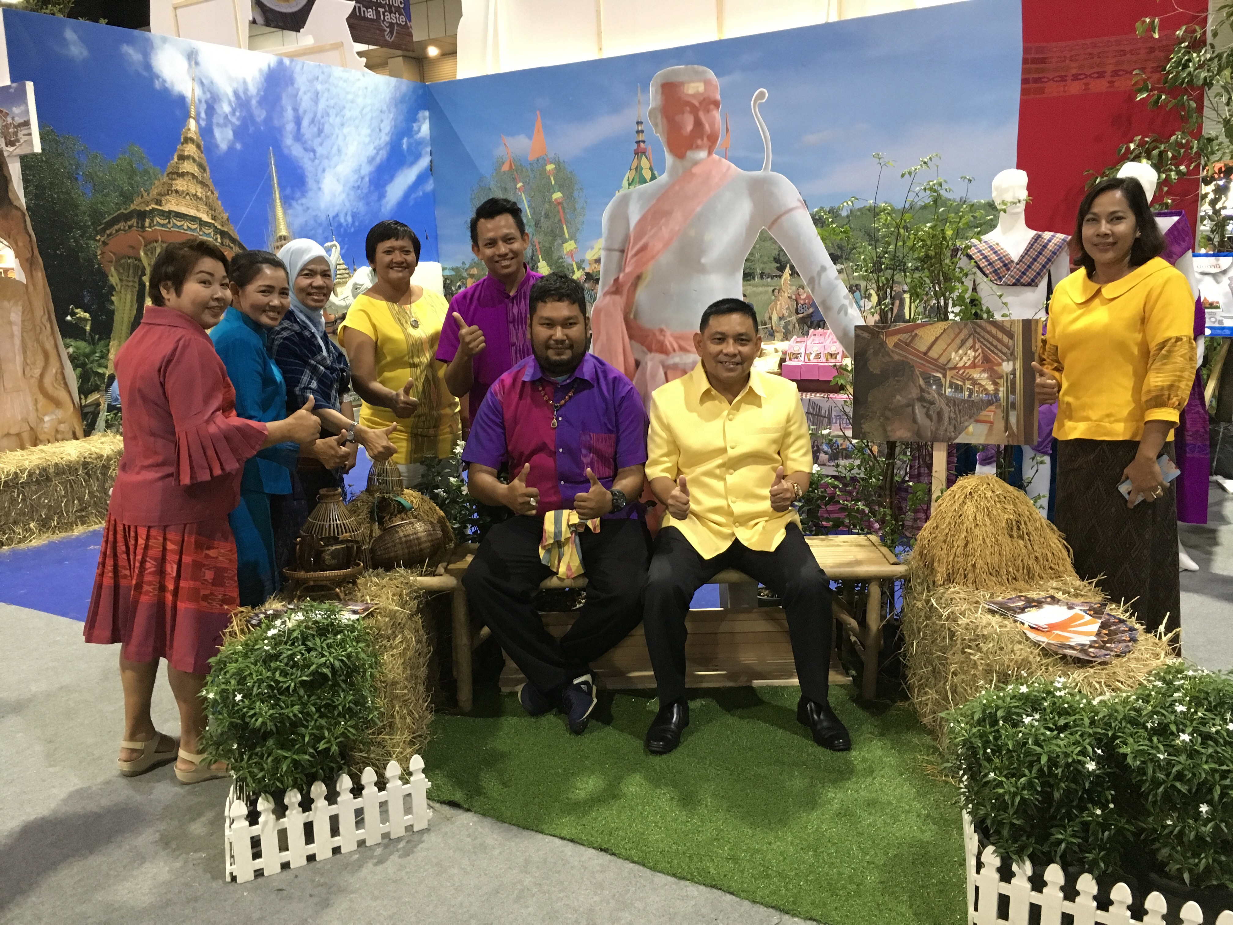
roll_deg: +1.9
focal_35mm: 29
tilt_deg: -10.2
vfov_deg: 48.2
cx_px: 616
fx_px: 1033
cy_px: 462
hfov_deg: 61.7
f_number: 2.2
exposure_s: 1/20
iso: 200
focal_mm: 4.15
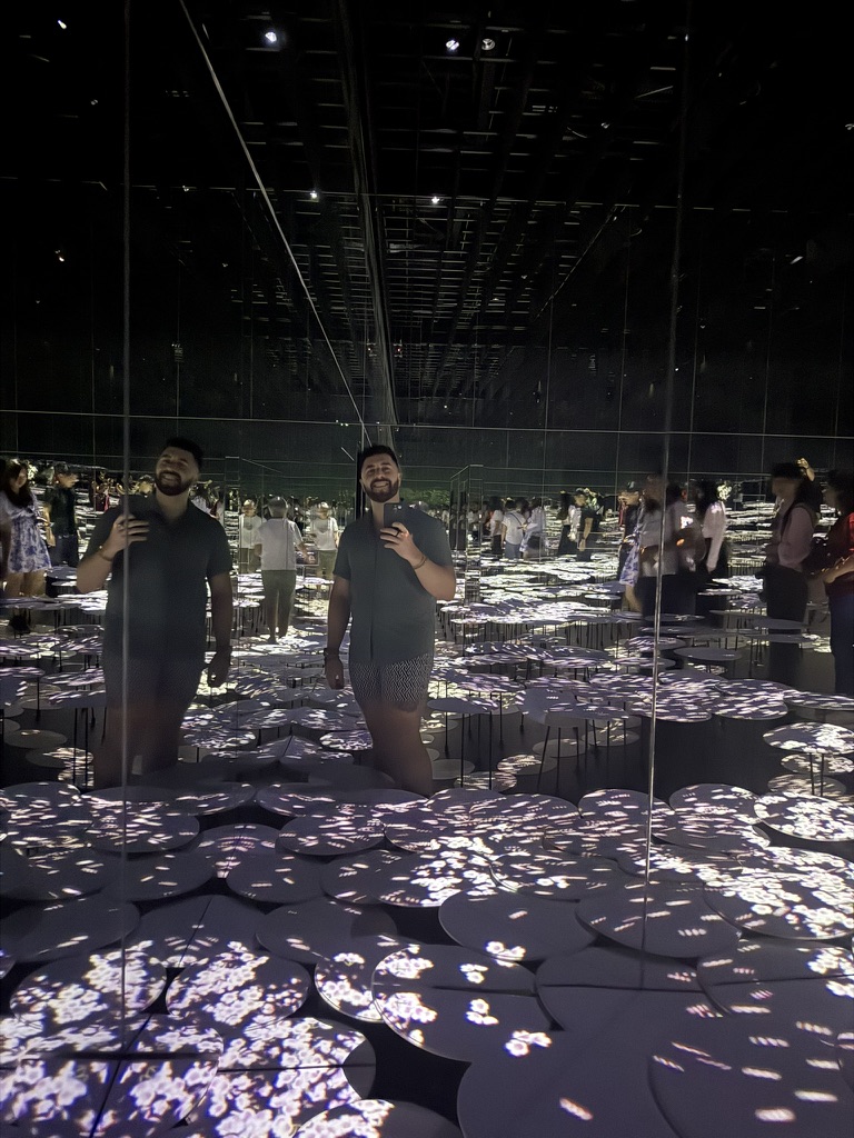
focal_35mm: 24
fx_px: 789
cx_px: 427
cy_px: 569
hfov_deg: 56.8
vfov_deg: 71.6
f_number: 1.78
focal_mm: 6.76
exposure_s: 1/9
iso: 4000
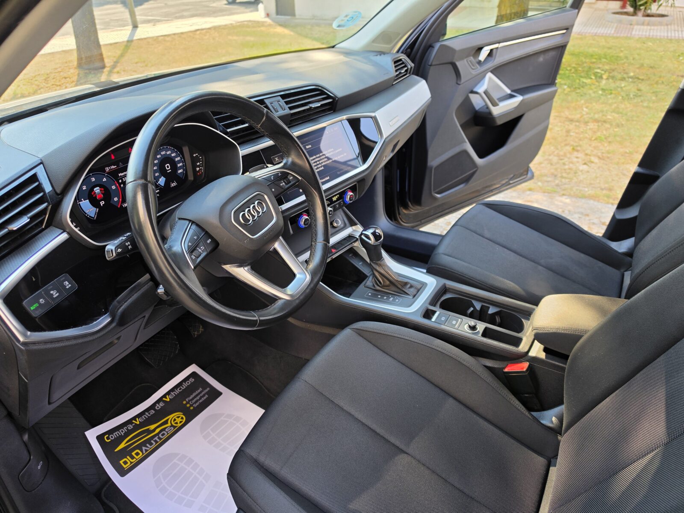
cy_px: 256
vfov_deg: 58.9
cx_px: 342
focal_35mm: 23
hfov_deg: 73.9
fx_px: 454
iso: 32
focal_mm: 6.5
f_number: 1.4
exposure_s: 1/359
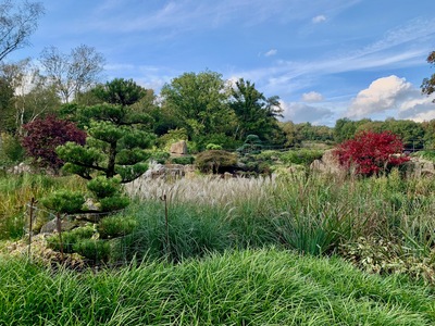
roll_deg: -0.5
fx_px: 327
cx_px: 218
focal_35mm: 26
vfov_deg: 53.1
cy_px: 163
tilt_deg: +1.7
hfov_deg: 67.3
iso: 25
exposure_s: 1/510
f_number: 1.8
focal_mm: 4.25
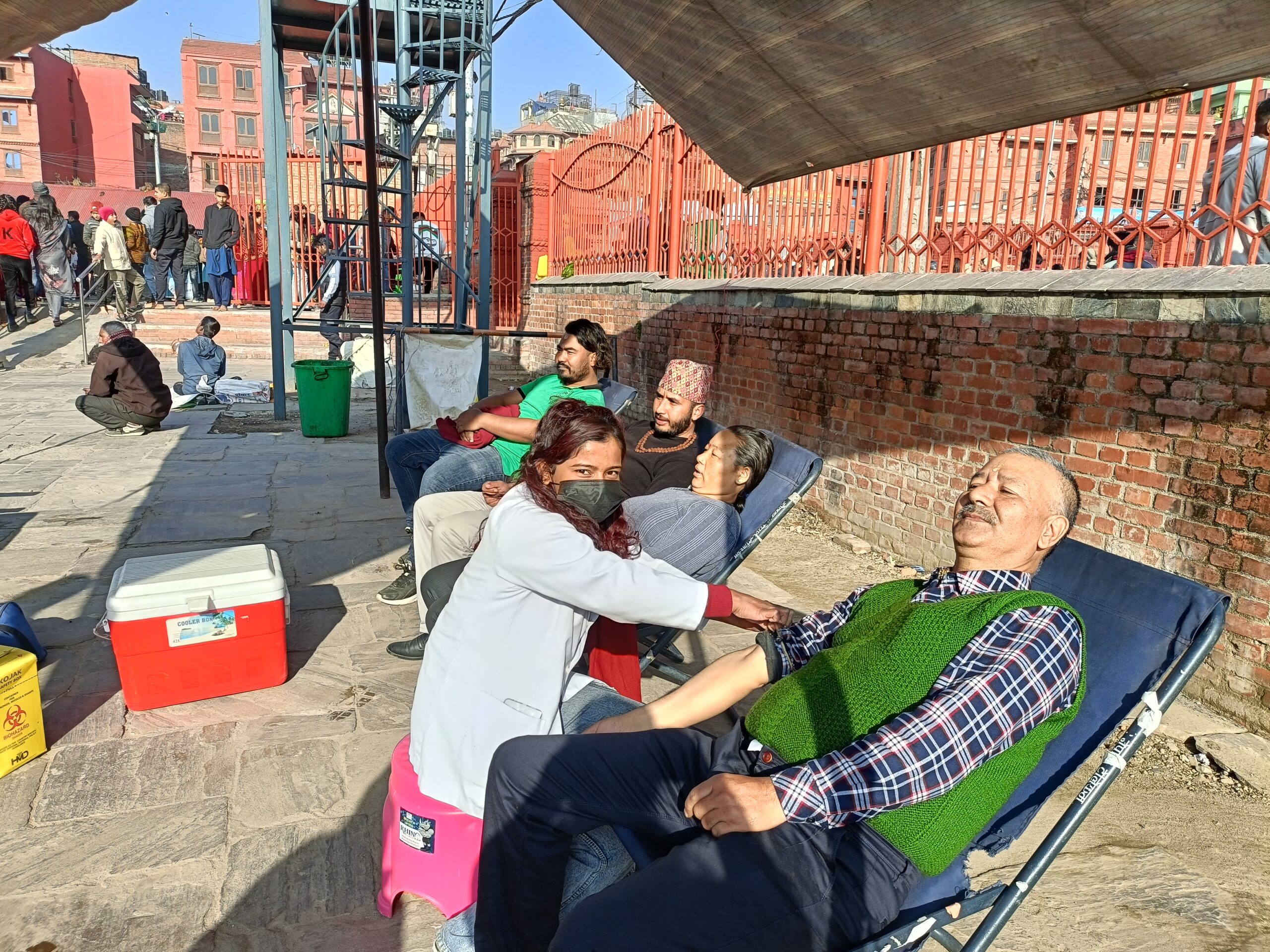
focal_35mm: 25
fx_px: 917
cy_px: 476
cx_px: 635
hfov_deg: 69.4
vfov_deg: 54.9
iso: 100
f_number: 1.7
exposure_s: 1/545
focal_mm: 4.7
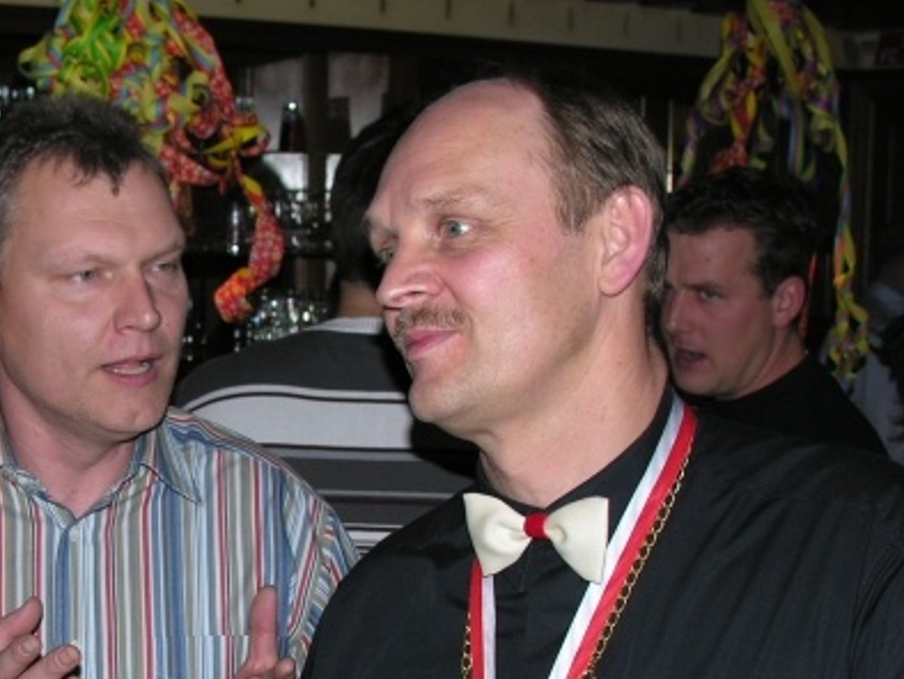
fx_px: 1855
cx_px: 151
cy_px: 528
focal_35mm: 71
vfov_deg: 20.5
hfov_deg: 26.7
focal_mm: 8.9
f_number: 2.8
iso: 50
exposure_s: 1/60.1
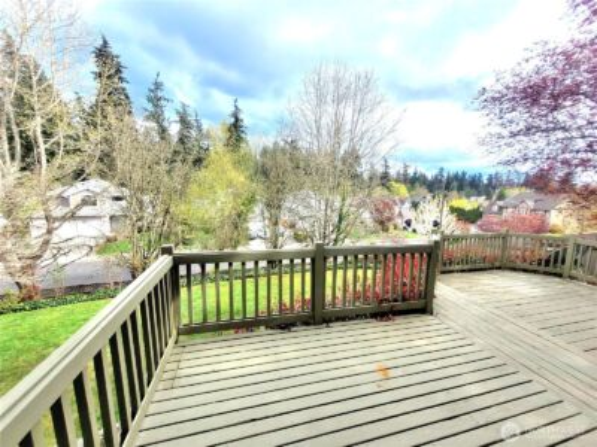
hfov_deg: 106.2
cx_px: 298
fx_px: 224
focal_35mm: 13
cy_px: 224
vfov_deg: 89.9
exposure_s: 1/621
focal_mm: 1.74
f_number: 2.2
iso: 40
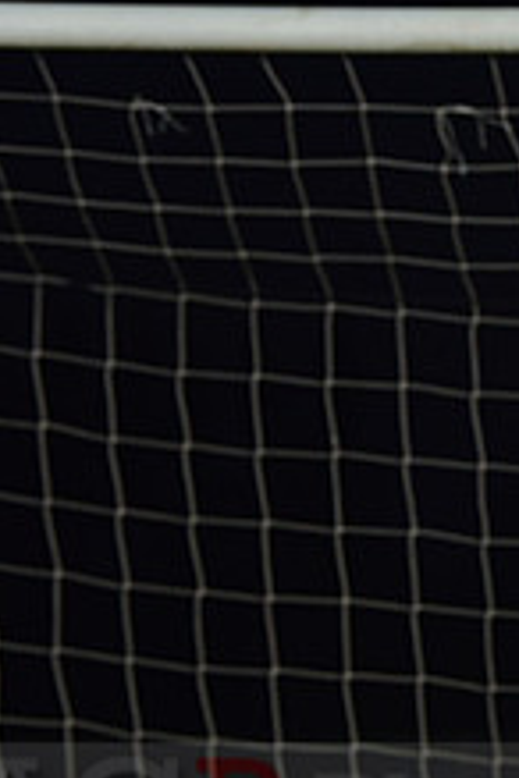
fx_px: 6876
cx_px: 571
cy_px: 792
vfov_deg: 6.5
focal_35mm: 318
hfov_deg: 4.3
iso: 1000
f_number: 5
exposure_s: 1/200
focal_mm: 120
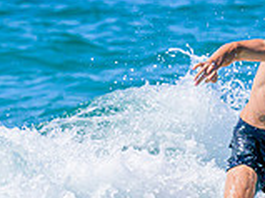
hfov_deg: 0.7
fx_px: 21832
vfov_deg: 0.5
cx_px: 285
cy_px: 38
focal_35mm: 2854
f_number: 11
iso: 400
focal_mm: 600
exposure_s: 1/2000
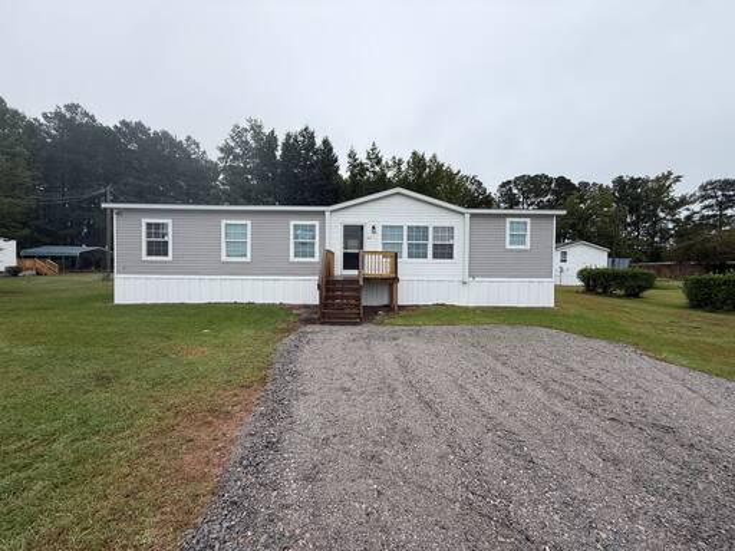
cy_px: 276
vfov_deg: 85.7
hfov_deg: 102.1
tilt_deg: -2.1
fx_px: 297
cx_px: 368
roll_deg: -0.2
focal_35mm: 14
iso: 50
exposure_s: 1/502
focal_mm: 2.22
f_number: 2.2
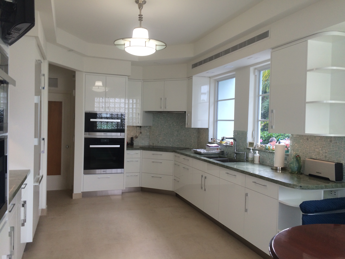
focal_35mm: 29
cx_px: 172
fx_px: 289
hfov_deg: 61.7
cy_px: 130
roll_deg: -0.5
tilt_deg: -0.9
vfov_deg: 48.2
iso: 50
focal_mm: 4.15
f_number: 2.2
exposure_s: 1/60
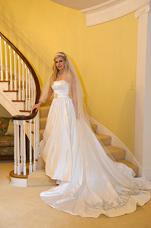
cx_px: 76
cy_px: 114
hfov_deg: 35.0
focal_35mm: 38
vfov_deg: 50.7
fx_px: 240
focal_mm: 38
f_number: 5.6
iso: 1250
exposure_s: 1/50
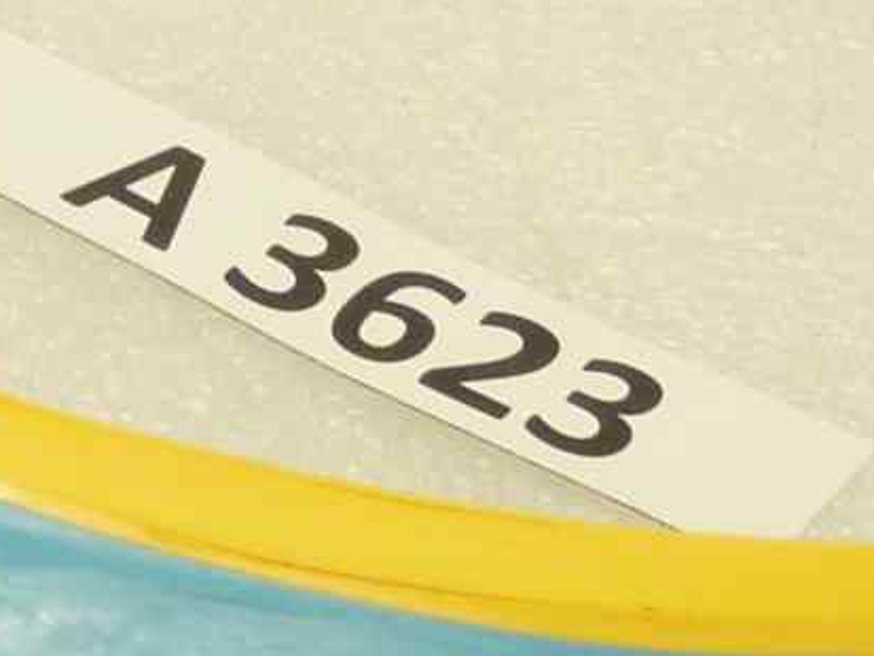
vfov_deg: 9.6
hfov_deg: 12.5
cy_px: 455
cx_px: -93
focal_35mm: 155
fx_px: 3915
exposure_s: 1/20
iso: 80
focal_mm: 4.1
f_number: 3.3
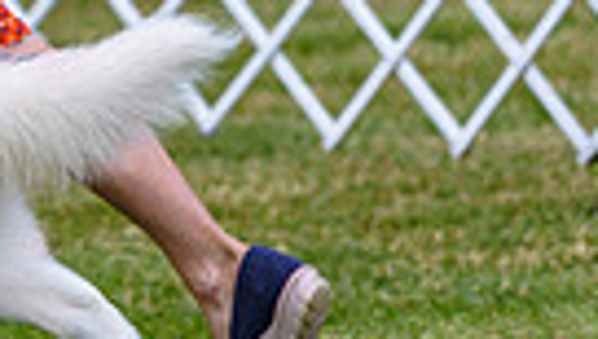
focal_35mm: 892
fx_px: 14166
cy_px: -205
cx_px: -470
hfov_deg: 2.4
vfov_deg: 1.4
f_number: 4
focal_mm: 200
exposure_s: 1/500
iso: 160
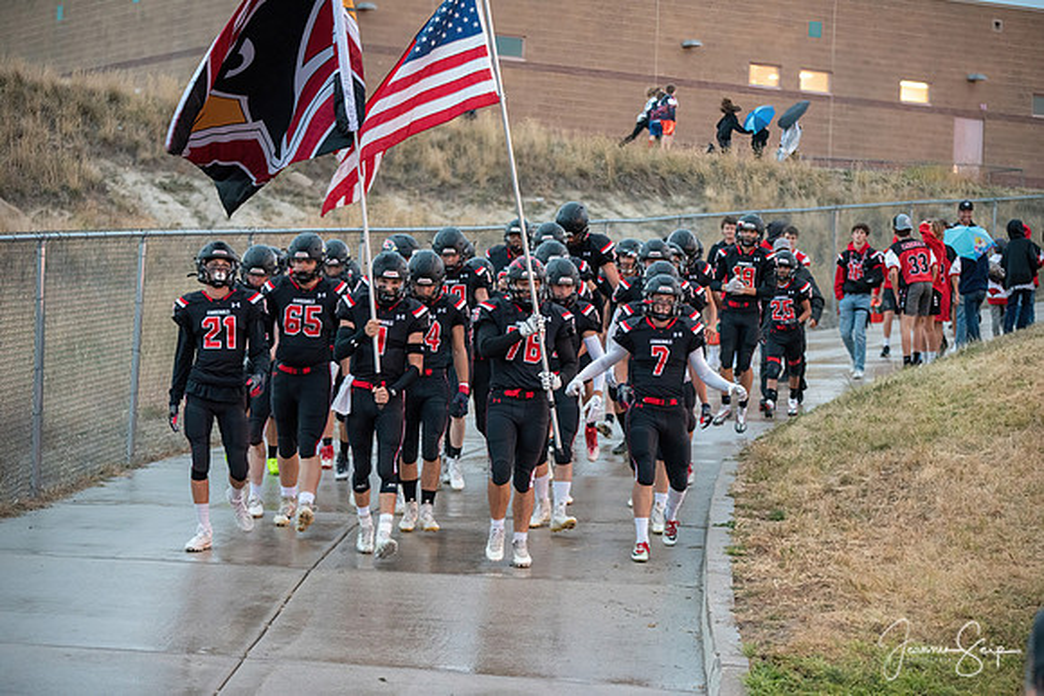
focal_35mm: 105
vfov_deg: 13.0
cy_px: 348
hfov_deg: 19.5
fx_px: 3046
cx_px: 522
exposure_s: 1/125
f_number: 2.8
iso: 5000
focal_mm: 105
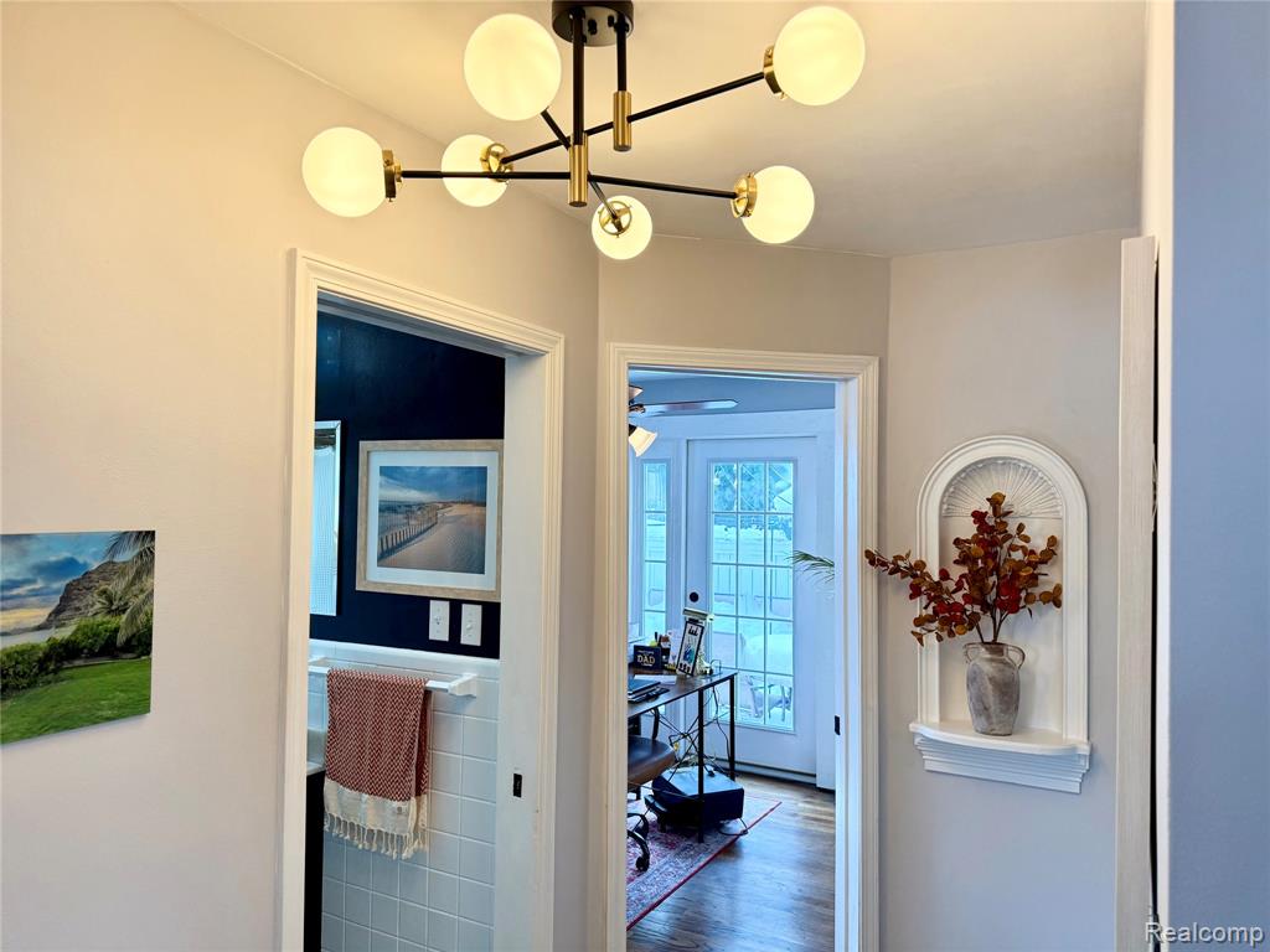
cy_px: 476
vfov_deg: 56.8
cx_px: 635
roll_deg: -0.4
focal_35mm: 24
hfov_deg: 71.6
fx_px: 881
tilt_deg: +2.1
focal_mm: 6.76
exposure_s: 1/239
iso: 160
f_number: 1.78
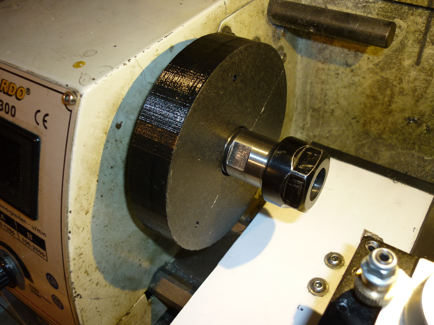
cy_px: 162
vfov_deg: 42.9
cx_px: 217
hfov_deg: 55.4
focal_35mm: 33
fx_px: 414
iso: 100
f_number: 2.8
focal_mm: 5.5
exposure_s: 1/30
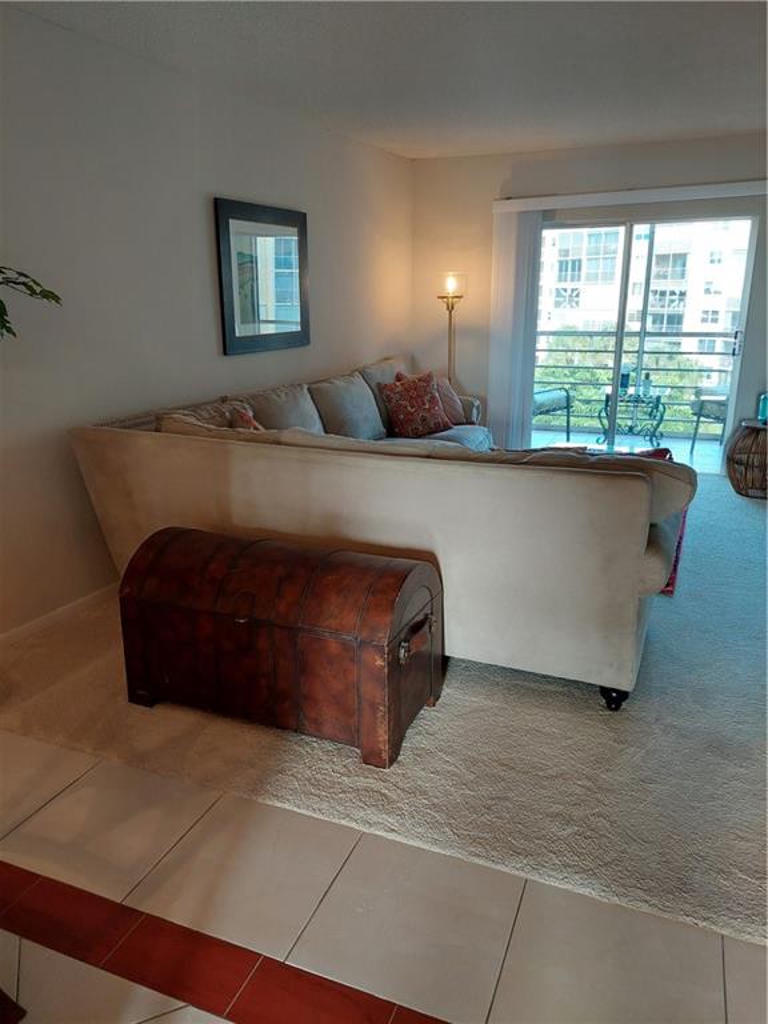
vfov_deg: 71.6
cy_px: 512
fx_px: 710
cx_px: 384
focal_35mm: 24
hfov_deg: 56.8
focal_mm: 5.23
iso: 160
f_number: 1.8
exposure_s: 1/60
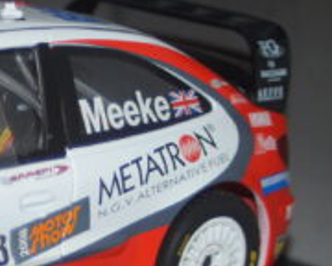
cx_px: -170
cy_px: 244
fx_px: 1617
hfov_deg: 11.2
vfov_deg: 9.3
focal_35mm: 165
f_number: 4
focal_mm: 35
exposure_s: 1/100
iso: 100
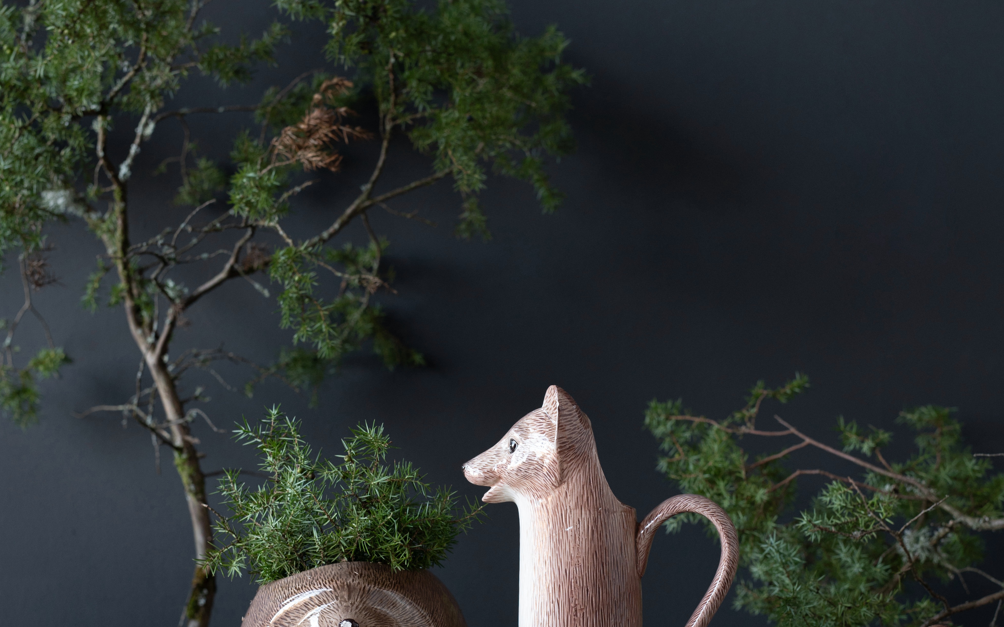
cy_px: 457
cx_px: 504
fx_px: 2107
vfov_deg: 16.9
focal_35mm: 77
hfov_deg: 26.8
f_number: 5.6
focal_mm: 50
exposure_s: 1/15
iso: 500
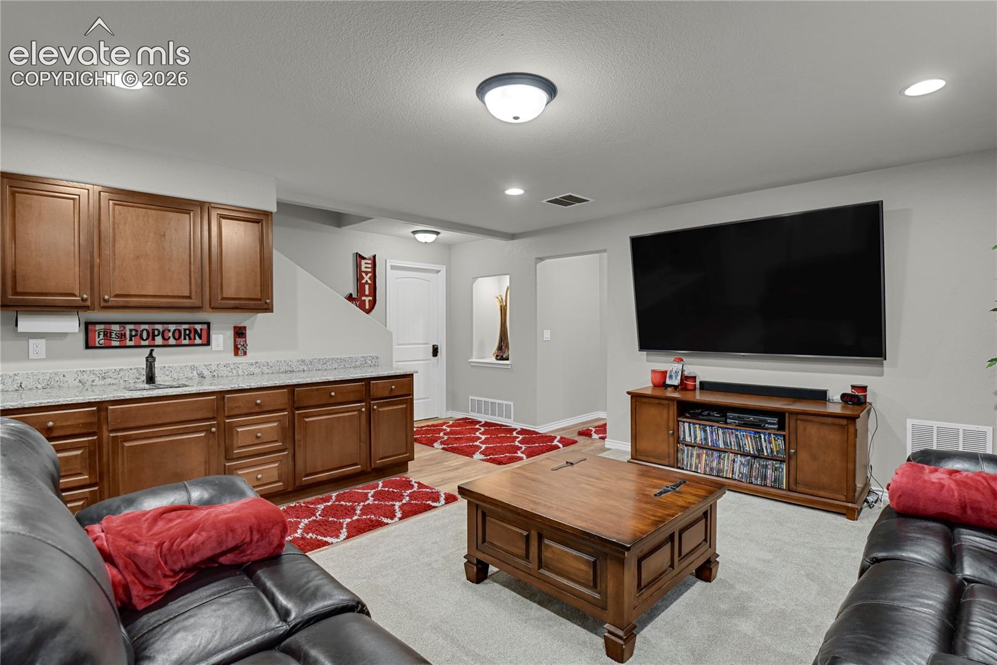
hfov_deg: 93.3
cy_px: 332
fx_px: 471
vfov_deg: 70.4
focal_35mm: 17
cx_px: 498
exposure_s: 1/20
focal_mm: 17
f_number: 8
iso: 11400
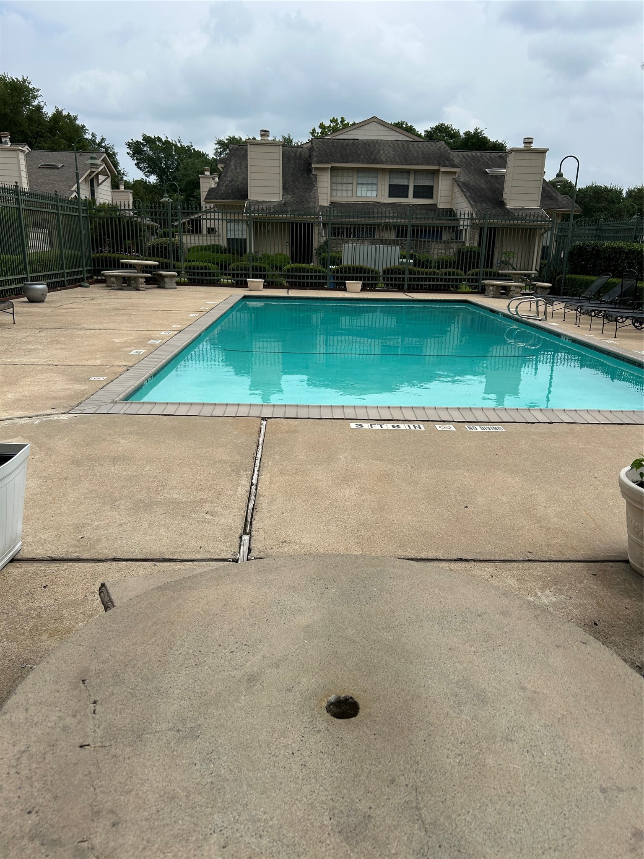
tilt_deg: -16.2
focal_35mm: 26
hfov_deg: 53.1
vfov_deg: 67.3
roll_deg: -1.9
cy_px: 430
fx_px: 645
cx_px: 322
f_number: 1.5
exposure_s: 1/6993
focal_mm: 5.7
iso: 50
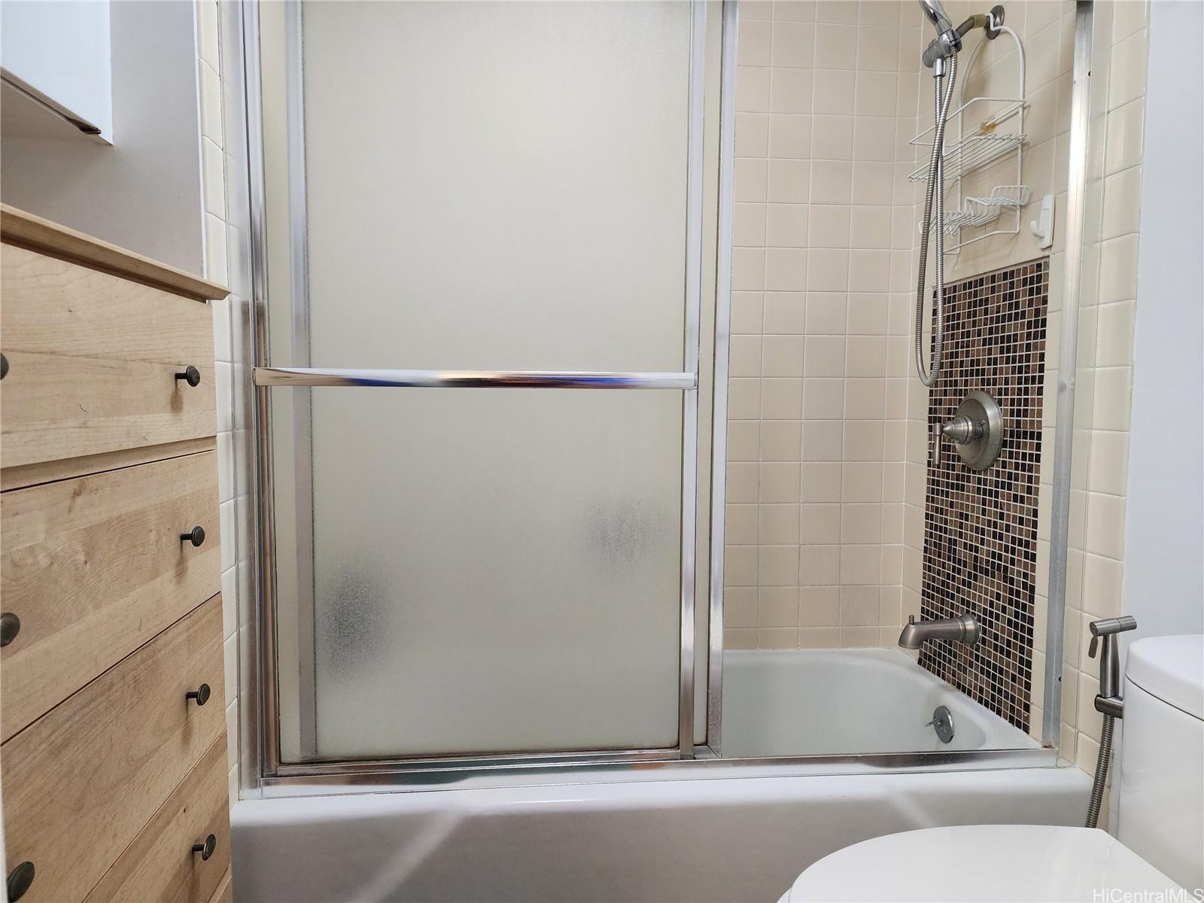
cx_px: 602
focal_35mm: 23
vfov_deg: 58.9
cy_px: 452
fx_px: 800
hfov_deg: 73.9
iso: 250
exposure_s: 1/120
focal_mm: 6.4
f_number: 1.8
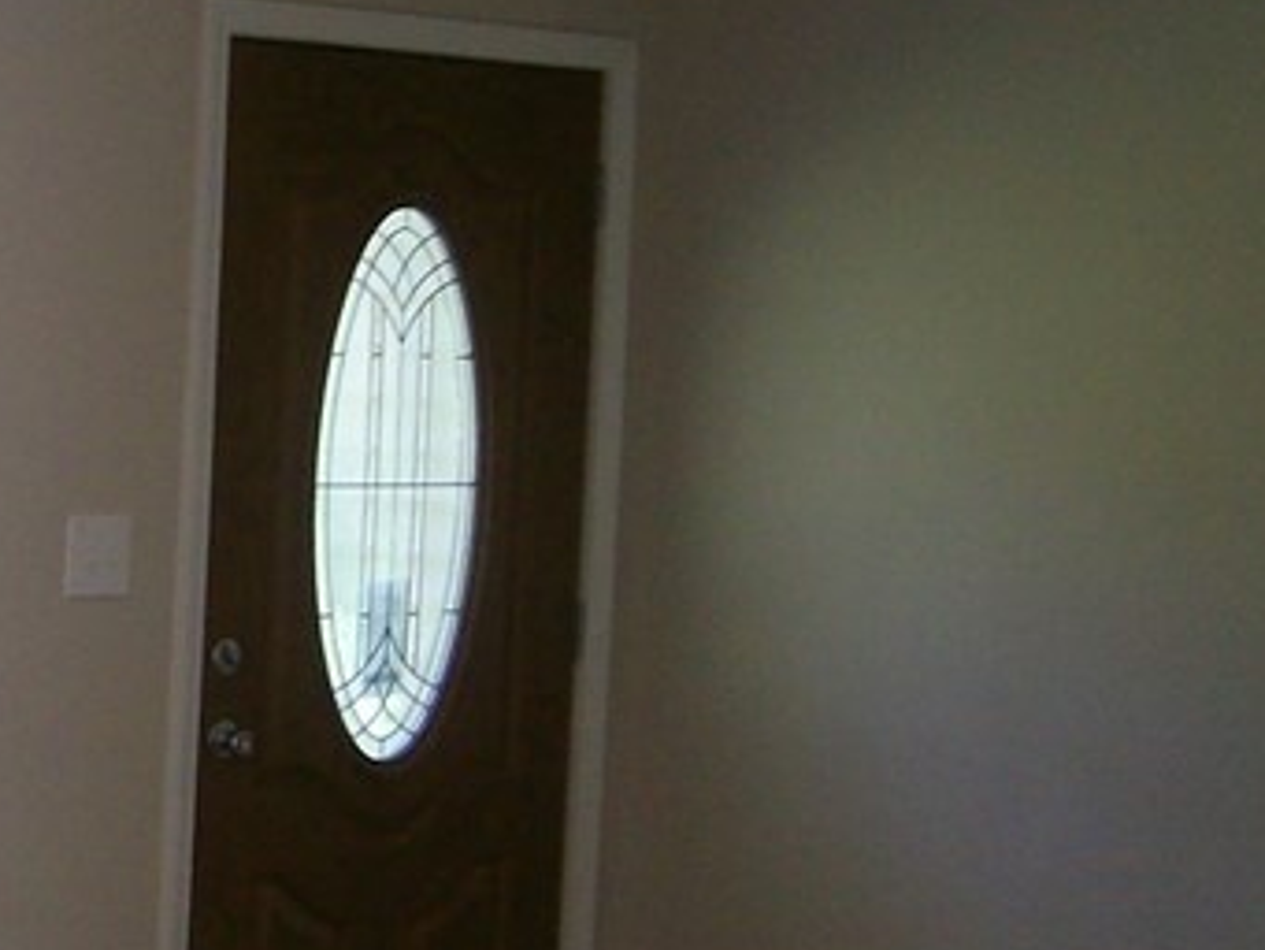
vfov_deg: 14.1
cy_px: 546
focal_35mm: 105
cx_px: -237
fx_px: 3838
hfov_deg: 17.8
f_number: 2.8
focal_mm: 5.8
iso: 92
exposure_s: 1/40
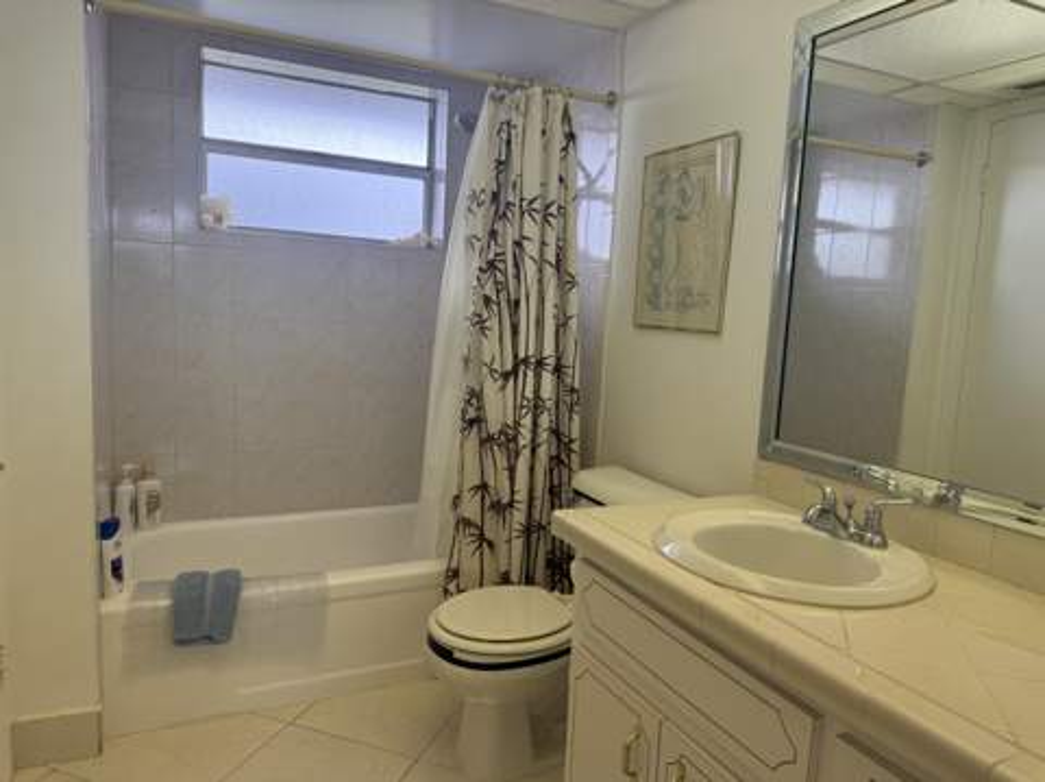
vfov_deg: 56.7
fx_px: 724
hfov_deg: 71.7
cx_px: 522
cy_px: 391
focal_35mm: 24
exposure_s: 1/261
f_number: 1.78
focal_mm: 6.76
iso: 100
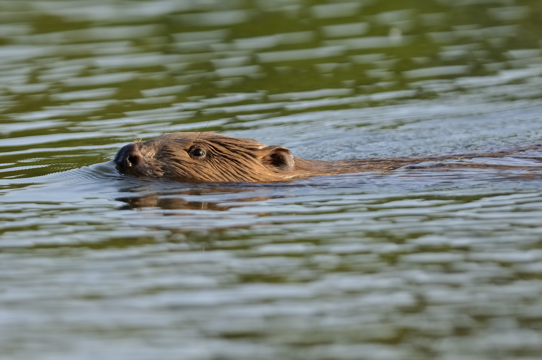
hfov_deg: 2.8
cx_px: 271
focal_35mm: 750
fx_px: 11278
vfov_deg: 1.8
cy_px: 180
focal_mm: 500
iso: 320
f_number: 4.8
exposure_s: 1/500
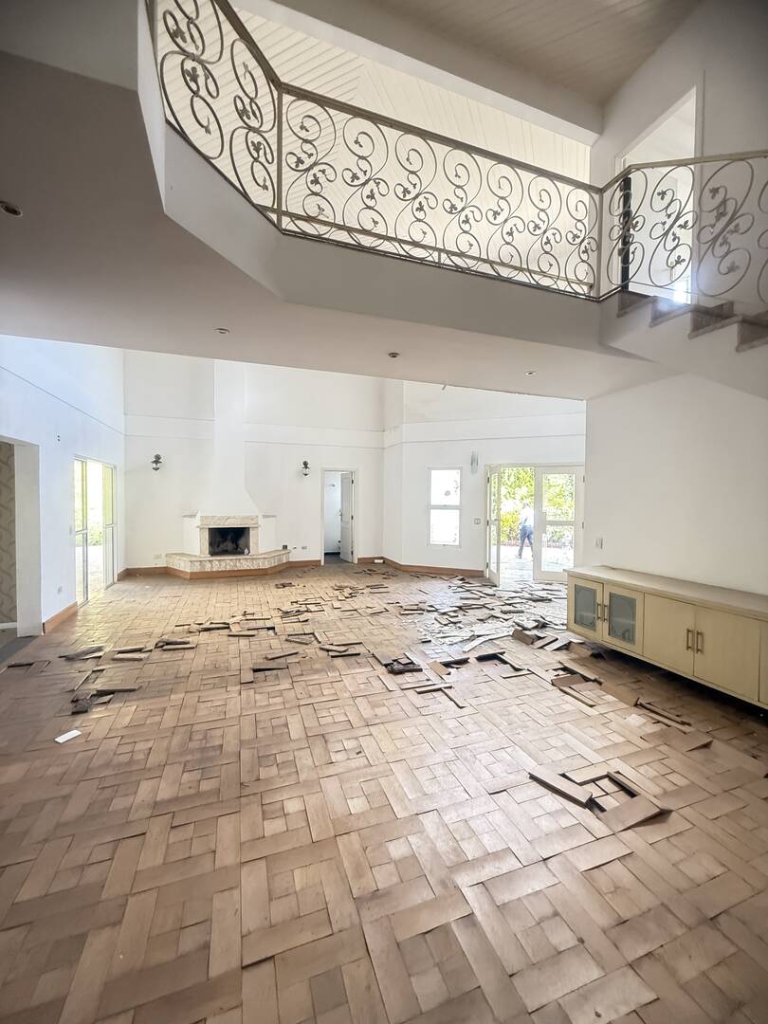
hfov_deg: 85.7
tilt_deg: -0.9
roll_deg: -1.3
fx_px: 414
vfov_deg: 102.1
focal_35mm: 14
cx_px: 384
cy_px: 512
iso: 640
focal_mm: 2.22
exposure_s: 1/60
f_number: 2.2
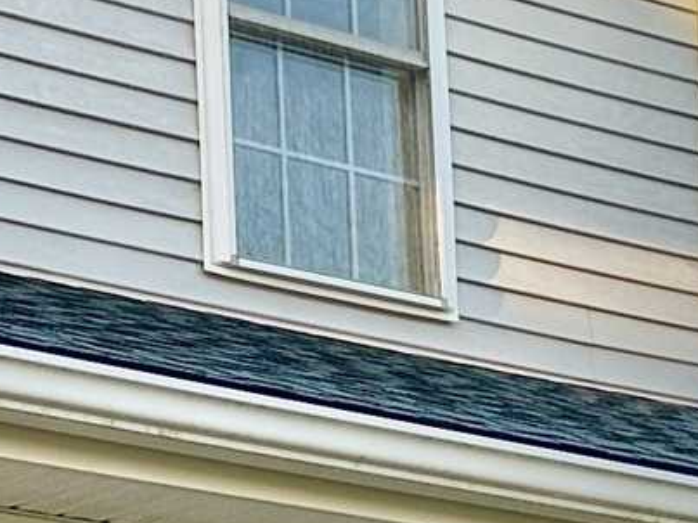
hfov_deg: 10.6
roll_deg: +1.3
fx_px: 3689
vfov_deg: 7.9
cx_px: -166
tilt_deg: +7.8
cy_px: 847
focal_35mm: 183
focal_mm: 6.86
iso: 80
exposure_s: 1/287
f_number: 1.78
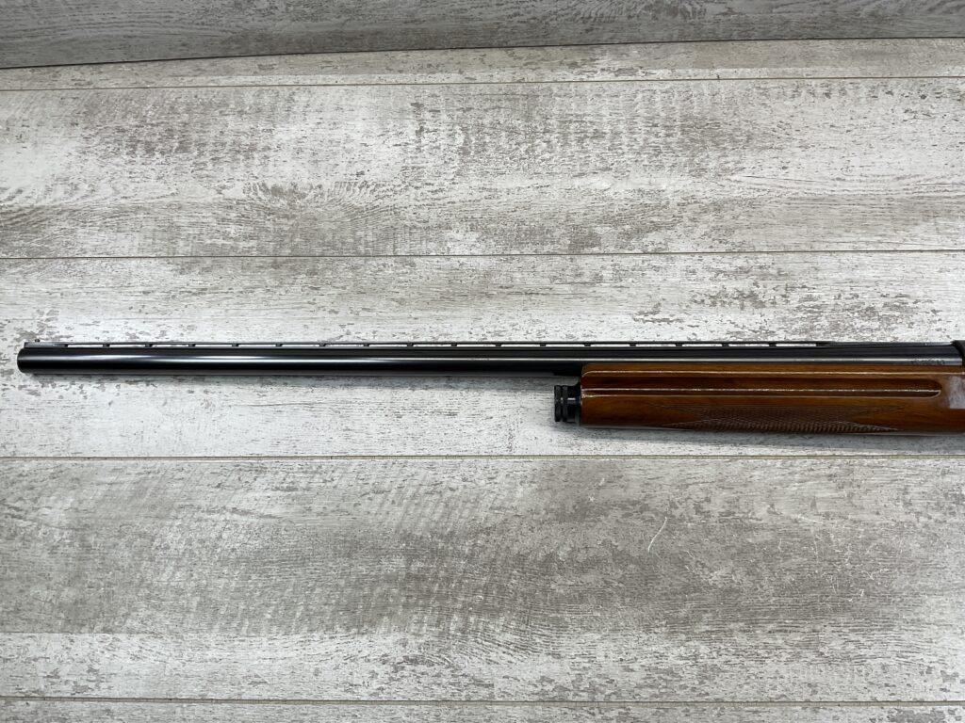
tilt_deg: -70.9
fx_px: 808
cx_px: 482
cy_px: 362
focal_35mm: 29
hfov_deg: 61.7
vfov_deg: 48.2
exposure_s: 1/190
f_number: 1.8
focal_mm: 3
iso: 16
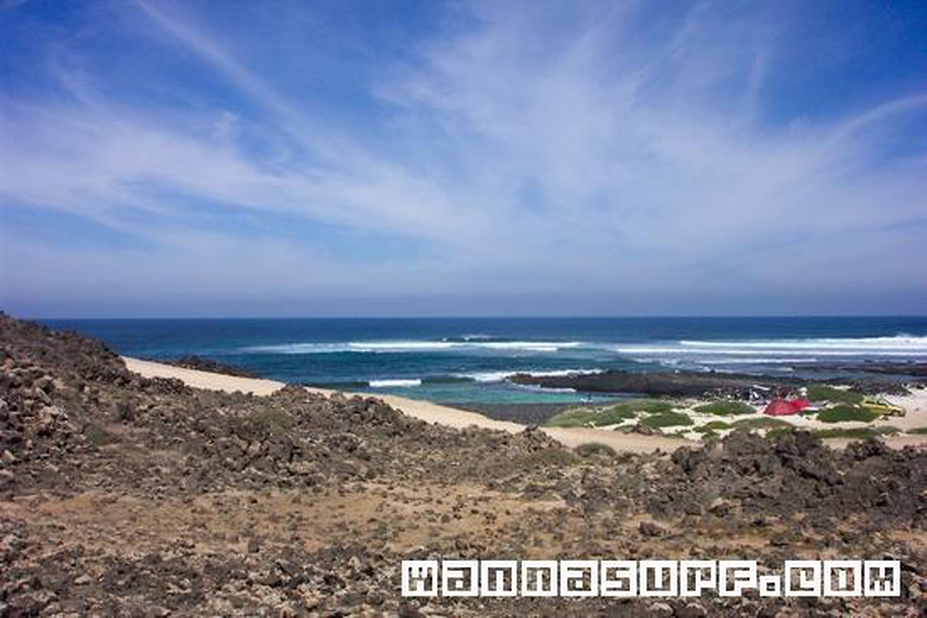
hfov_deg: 54.4
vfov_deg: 37.9
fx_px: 901
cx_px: 464
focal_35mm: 35
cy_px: 309
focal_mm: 7.5
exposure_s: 1/350
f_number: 9.5
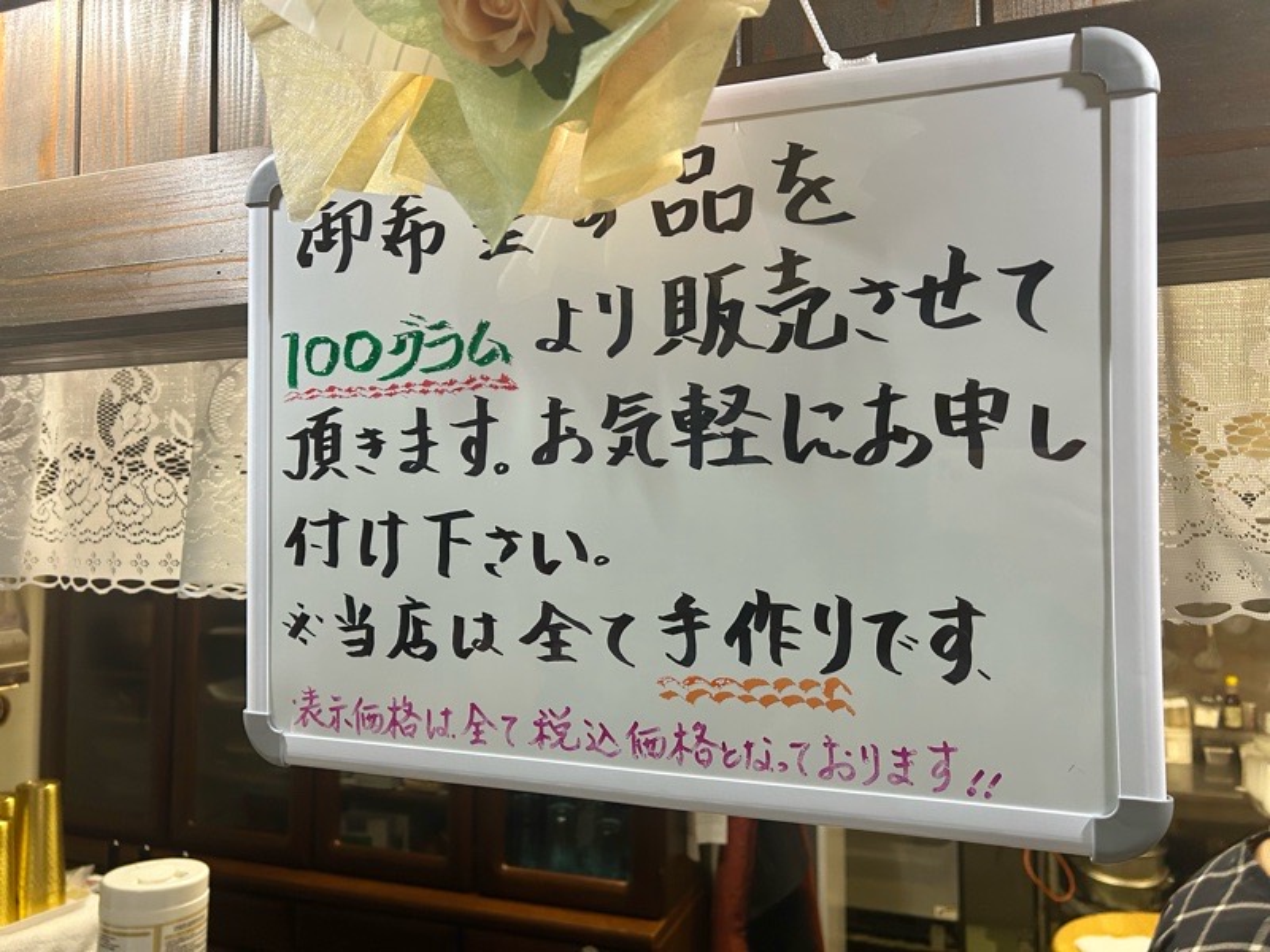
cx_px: 635
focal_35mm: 26
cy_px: 476
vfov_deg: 53.1
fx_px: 954
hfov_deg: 67.3
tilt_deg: +2.3
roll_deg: -0.6
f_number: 1.5
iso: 160
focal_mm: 5.7
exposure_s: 1/60
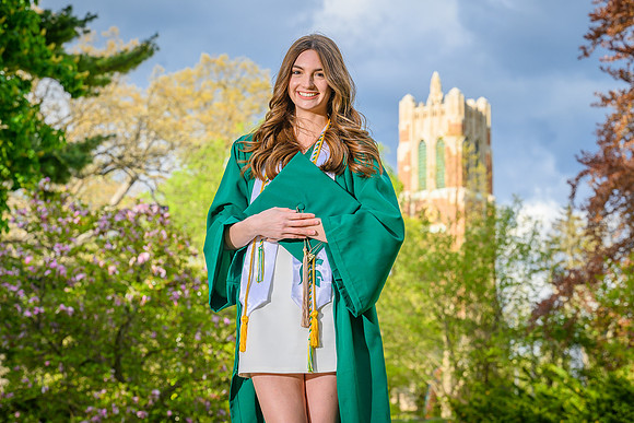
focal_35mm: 85
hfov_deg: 23.9
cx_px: 294
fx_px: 1496
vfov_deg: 16.1
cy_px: 227
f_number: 5
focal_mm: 70
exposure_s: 1/400
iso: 100
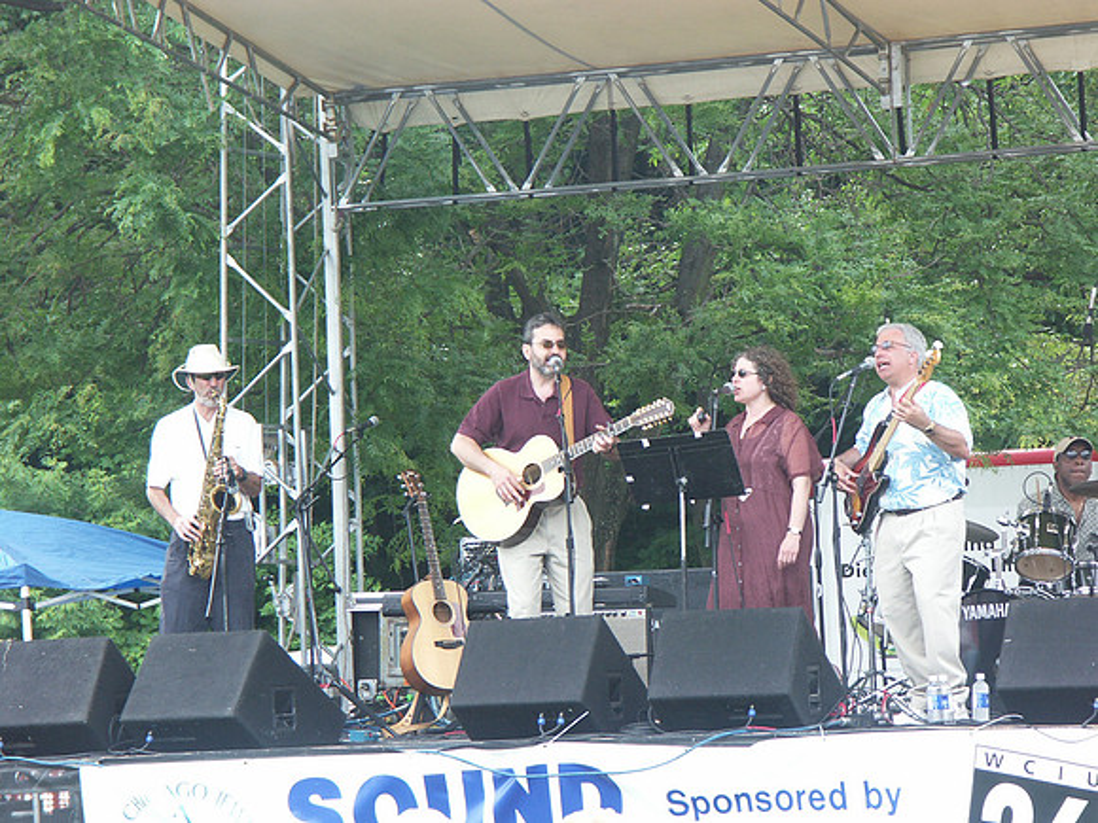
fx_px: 6344
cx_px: 549
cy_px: 412
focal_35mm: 200
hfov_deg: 9.9
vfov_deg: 7.4
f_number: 5
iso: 100
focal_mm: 50.69
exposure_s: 1/125
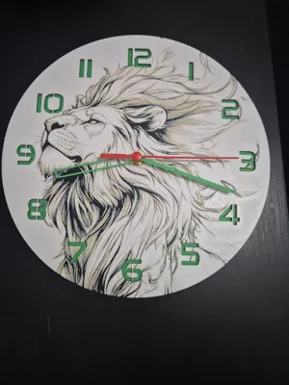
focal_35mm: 23
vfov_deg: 73.9
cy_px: 192
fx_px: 256
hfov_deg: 58.9
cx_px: 144
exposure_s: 1/100
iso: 1000
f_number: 1.8
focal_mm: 5.4
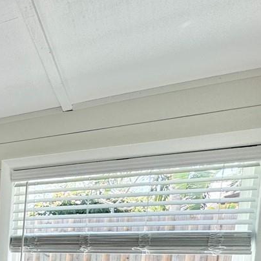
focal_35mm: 49
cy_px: 287
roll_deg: +0.3
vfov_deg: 30.9
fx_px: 418
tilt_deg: -6.5
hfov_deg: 20.6
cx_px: -234
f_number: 2.2
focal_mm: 2.22
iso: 40
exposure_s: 1/147
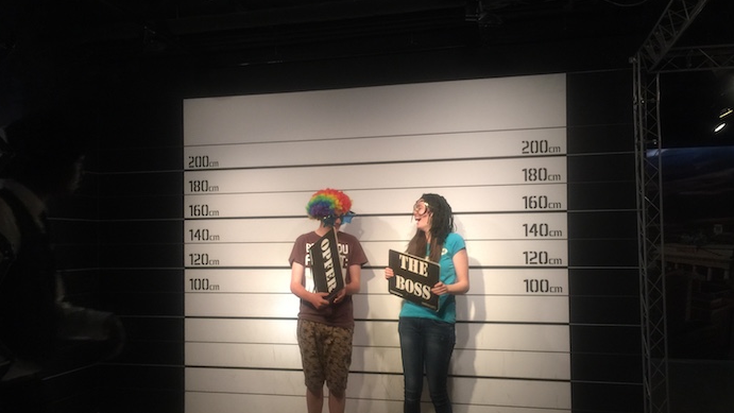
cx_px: 369
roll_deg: -0.9
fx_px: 623
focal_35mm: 32
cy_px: 232
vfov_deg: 36.6
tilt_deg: -0.2
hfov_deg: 61.0
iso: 80
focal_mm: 4.15
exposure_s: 1/15
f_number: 2.2
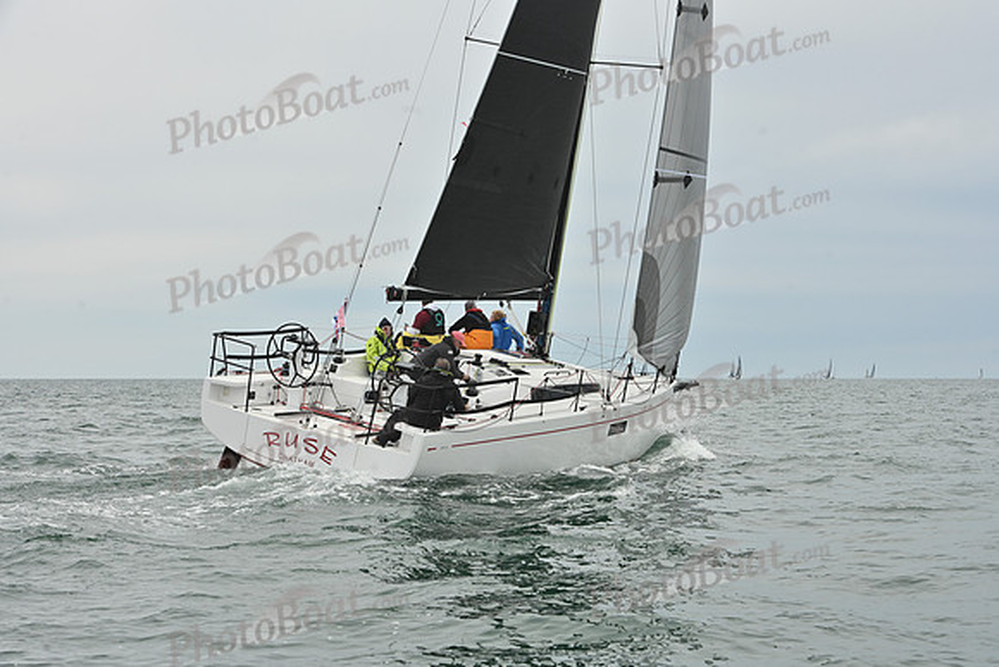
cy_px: 334
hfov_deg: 25.4
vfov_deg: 17.1
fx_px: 2220
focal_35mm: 80
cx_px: 500
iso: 320
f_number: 13
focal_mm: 80
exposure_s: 1/1000
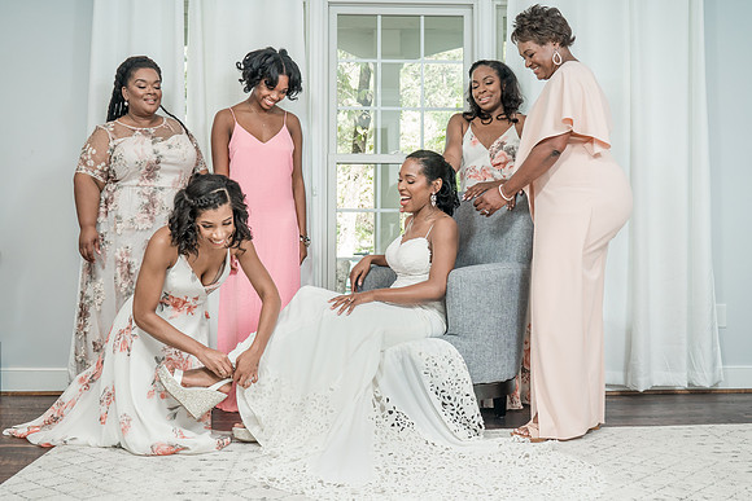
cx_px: 389
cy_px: 250
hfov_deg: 49.4
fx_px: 817
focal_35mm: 39
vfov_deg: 34.1
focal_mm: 35
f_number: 5.6
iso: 1600
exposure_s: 1/200
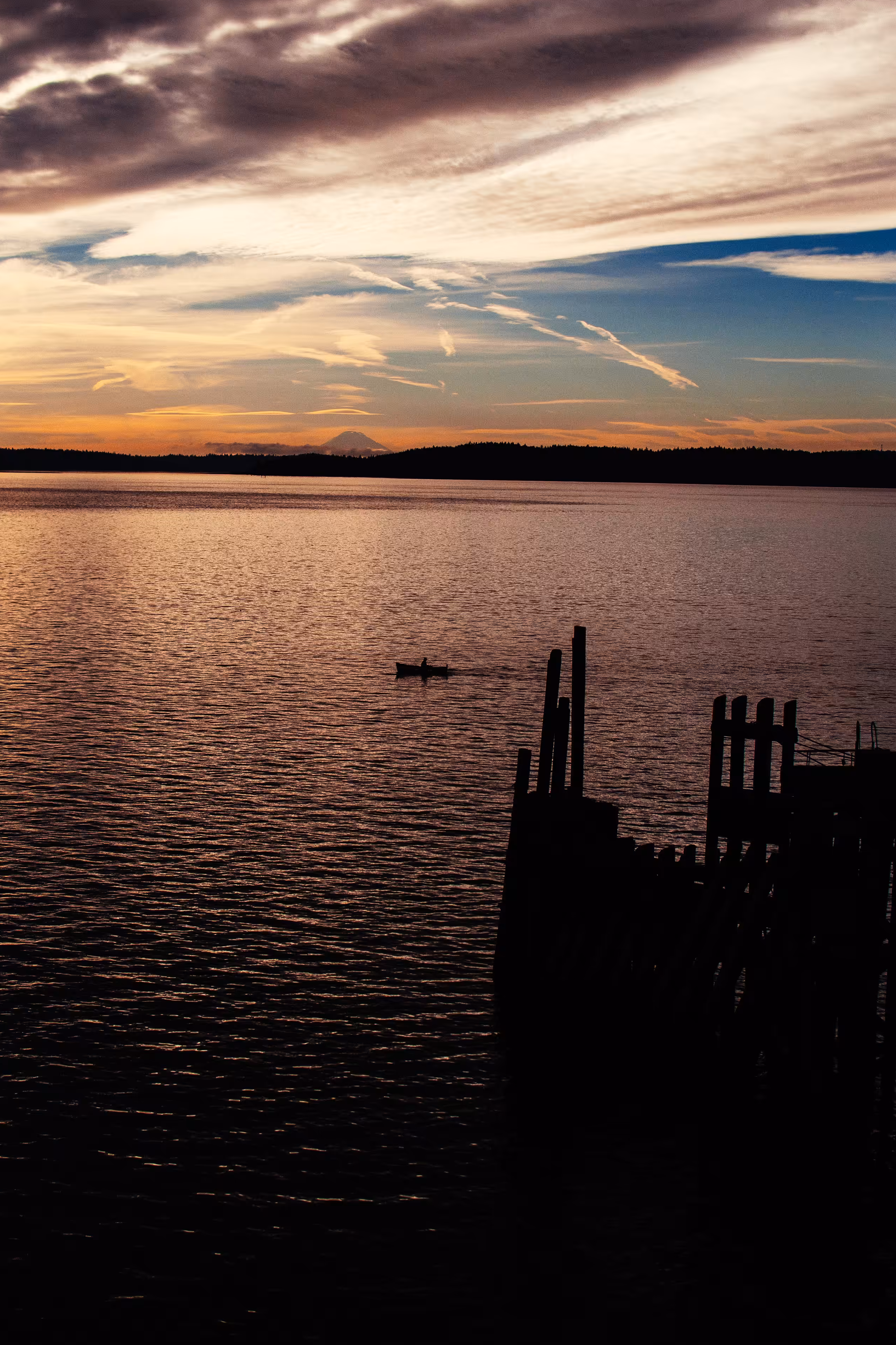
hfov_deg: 25.3
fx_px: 1998
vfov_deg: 37.2
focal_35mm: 54
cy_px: 669
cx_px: 455
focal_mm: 35
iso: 100
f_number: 4
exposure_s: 1/2500
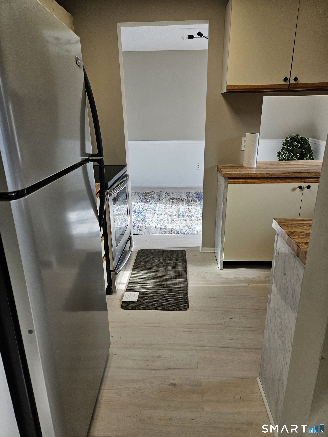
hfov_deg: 58.9
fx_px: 291
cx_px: 164
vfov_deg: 73.9
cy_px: 218
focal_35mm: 23
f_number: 1.8
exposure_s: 1/61
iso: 25
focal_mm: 5.4
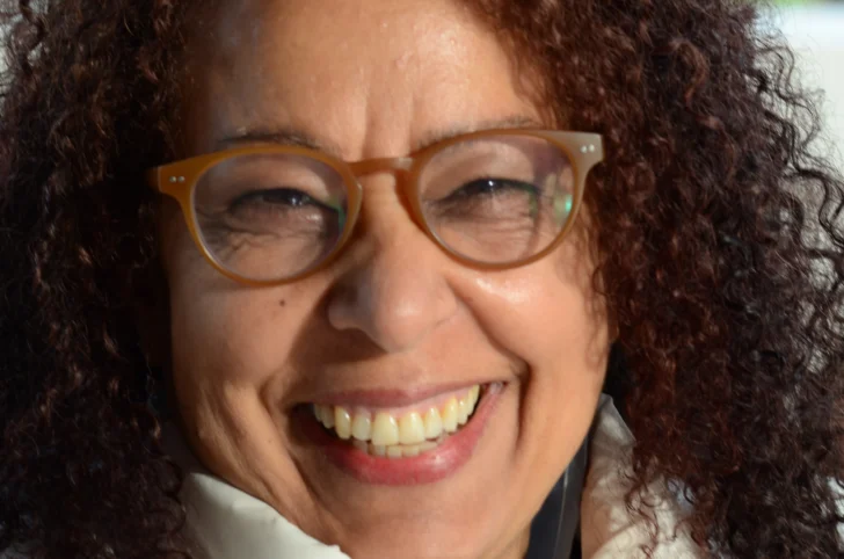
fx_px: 4386
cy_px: 280
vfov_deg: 7.3
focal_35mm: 188
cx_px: 422
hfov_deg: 11.0
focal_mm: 125
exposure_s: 1/60
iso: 400
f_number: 9
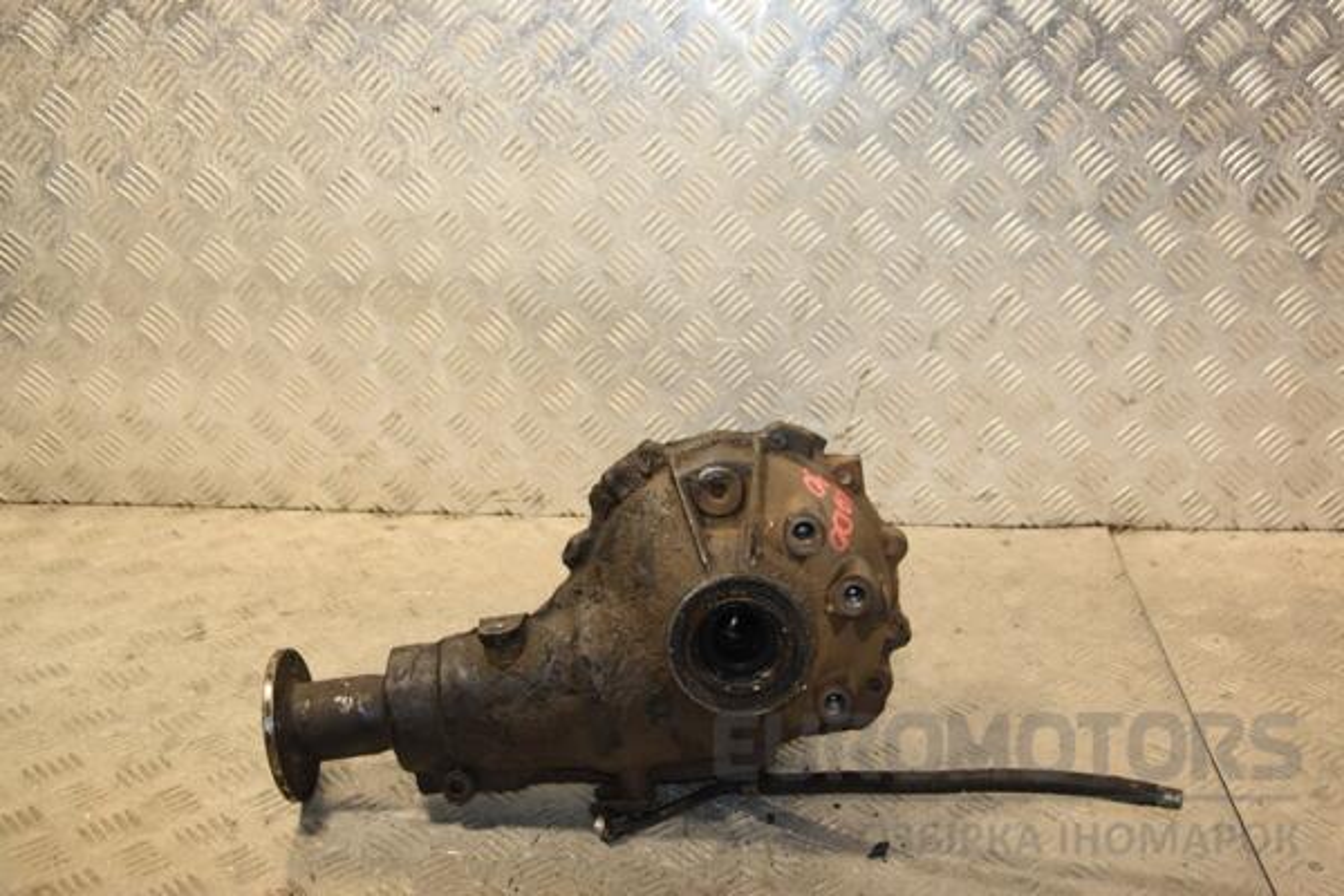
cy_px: 448
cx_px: 672
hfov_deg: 46.4
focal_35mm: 42
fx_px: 1568
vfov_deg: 31.9
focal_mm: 28
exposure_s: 1/200
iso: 800
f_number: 5
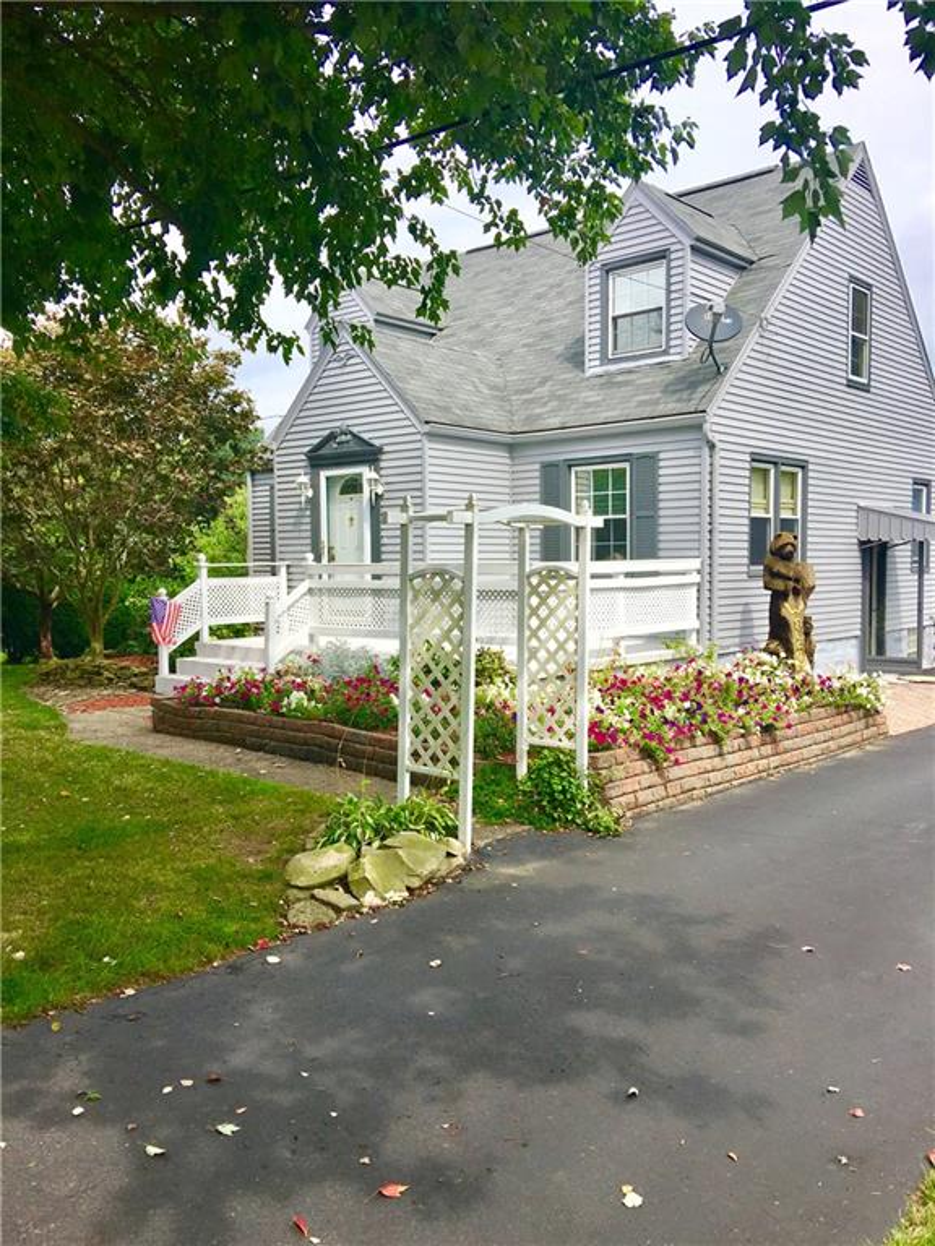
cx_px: 468
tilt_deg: -2.8
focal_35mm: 29
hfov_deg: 48.2
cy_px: 623
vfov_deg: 61.7
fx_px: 1044
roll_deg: +1.0
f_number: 2.2
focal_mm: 4.15
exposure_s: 1/1148
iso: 25
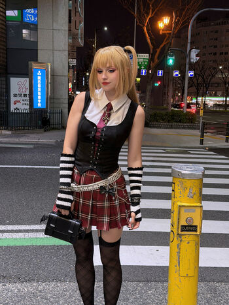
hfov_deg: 30.3
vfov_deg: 39.7
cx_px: 114
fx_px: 424
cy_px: 152
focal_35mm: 48
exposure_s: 1/40
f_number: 1.78
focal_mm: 6.76
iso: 250
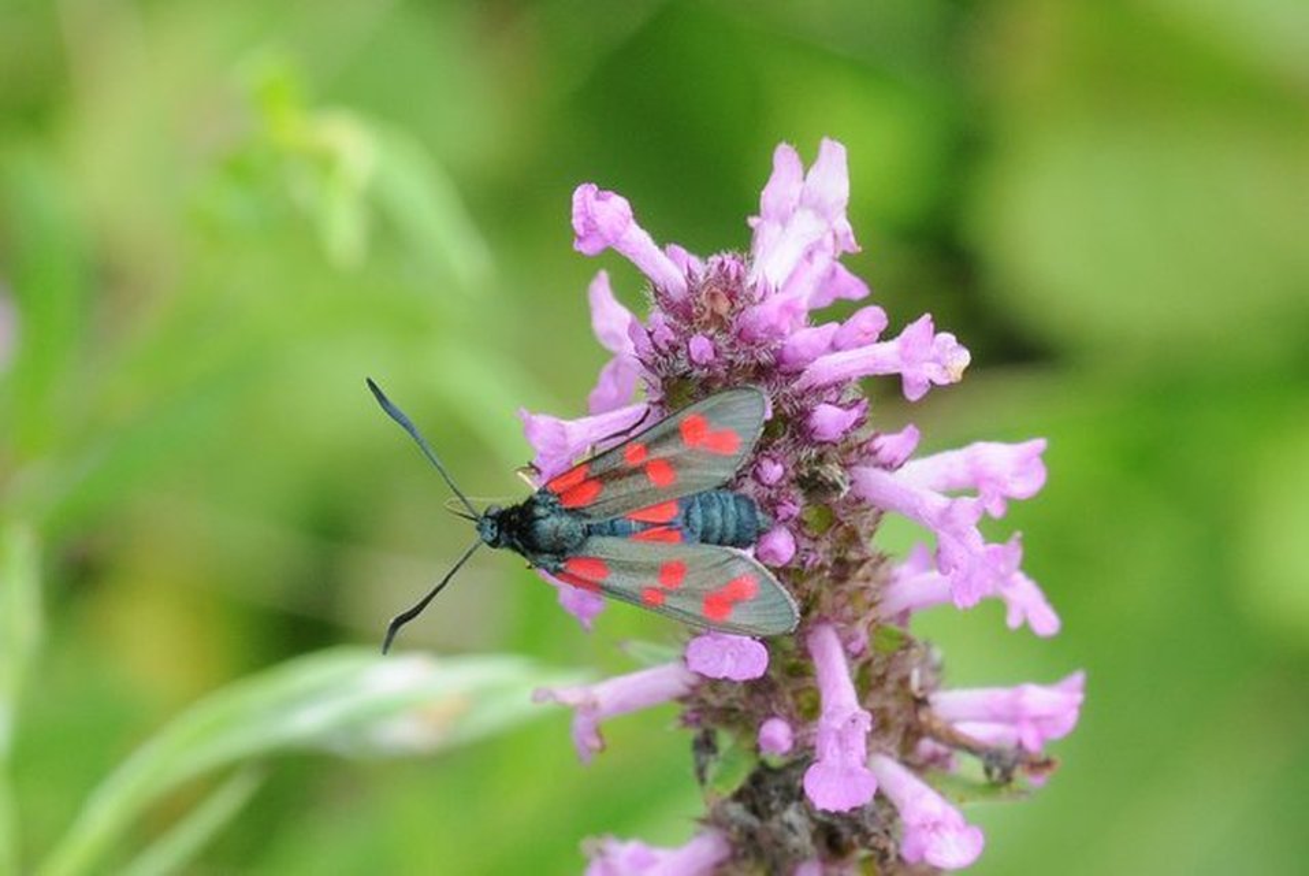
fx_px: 5732
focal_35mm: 158
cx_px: 654
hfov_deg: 13.0
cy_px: 438
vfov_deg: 8.7
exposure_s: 1/250
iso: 500
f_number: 11
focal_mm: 105
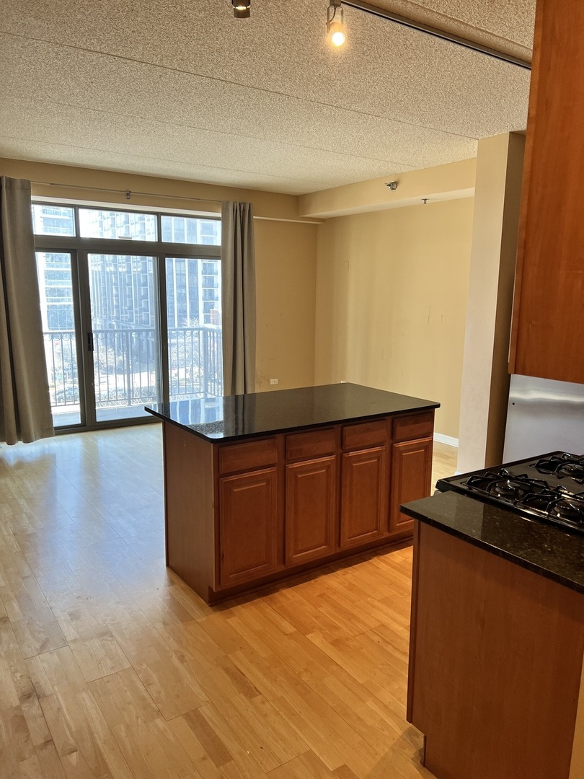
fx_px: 585
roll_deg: +0.3
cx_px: 292
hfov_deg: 53.1
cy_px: 390
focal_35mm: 26
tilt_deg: -11.0
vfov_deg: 67.3
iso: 125
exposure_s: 1/120
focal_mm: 5.7
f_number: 1.5
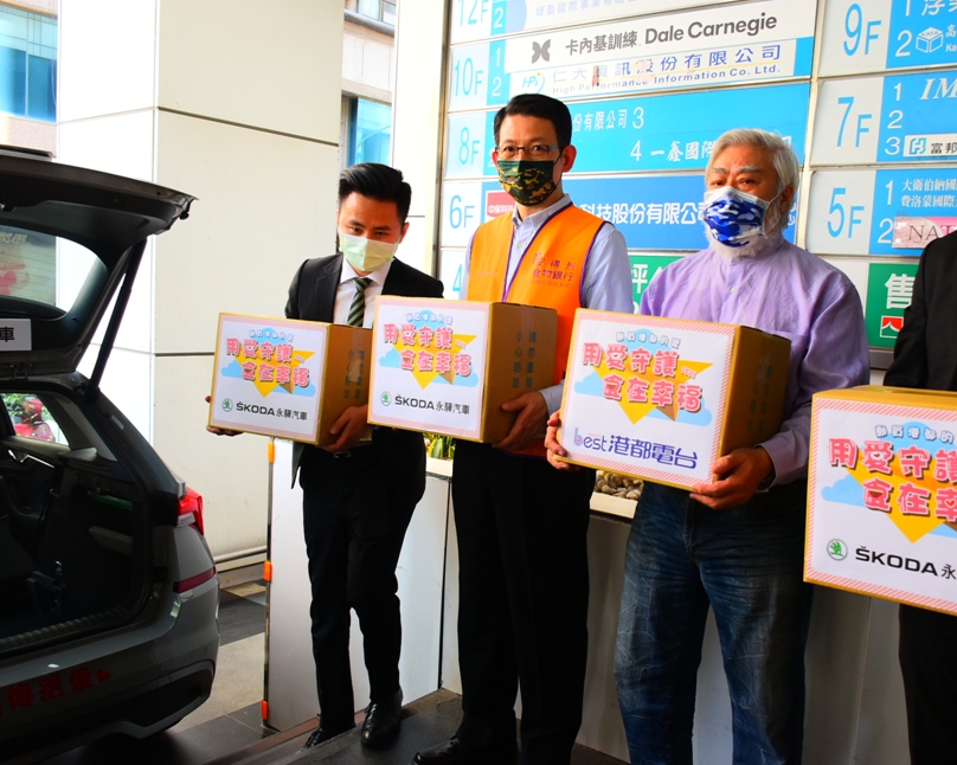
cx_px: 564
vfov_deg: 47.1
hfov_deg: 56.8
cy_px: 388
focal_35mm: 31
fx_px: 878
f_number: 5
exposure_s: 1/100
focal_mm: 18
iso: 400
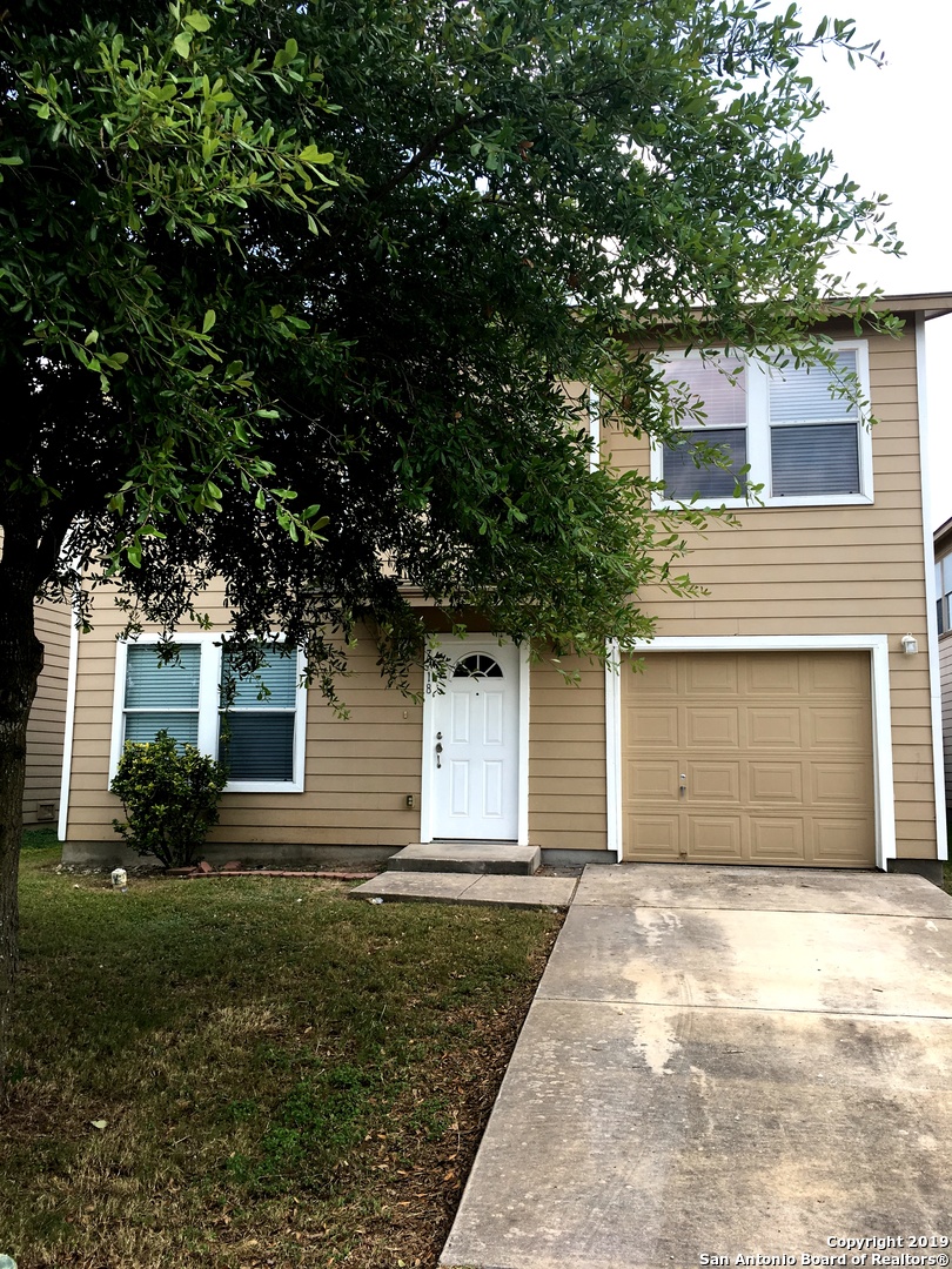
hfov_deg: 48.2
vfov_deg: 61.7
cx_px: 476
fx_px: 1063
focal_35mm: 29
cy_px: 634
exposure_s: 1/646
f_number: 2.2
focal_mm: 4.15
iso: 25
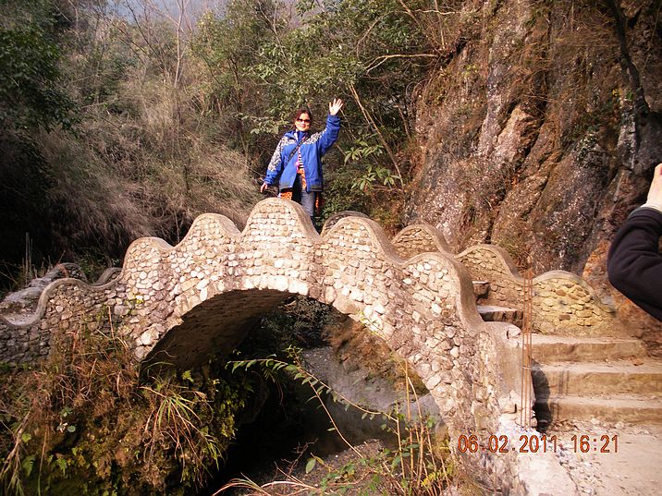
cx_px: 331
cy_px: 248
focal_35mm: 36
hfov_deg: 51.4
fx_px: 688
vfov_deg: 39.7
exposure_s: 1/85.5
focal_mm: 6.3
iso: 64
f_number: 3.5
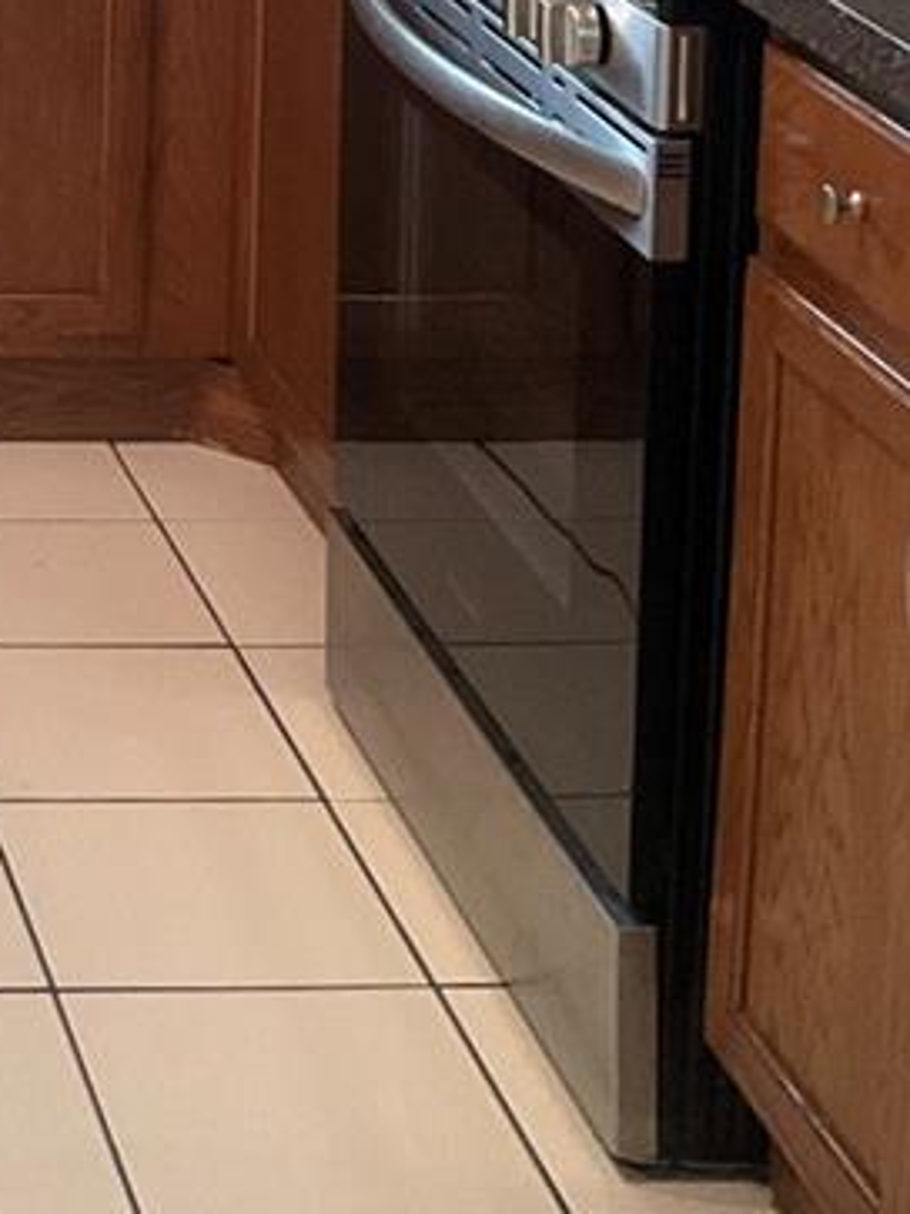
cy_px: -525
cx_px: -579
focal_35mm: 96
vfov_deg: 18.5
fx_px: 3367
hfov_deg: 14.1
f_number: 1.8
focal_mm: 3
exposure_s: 1/60
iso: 100
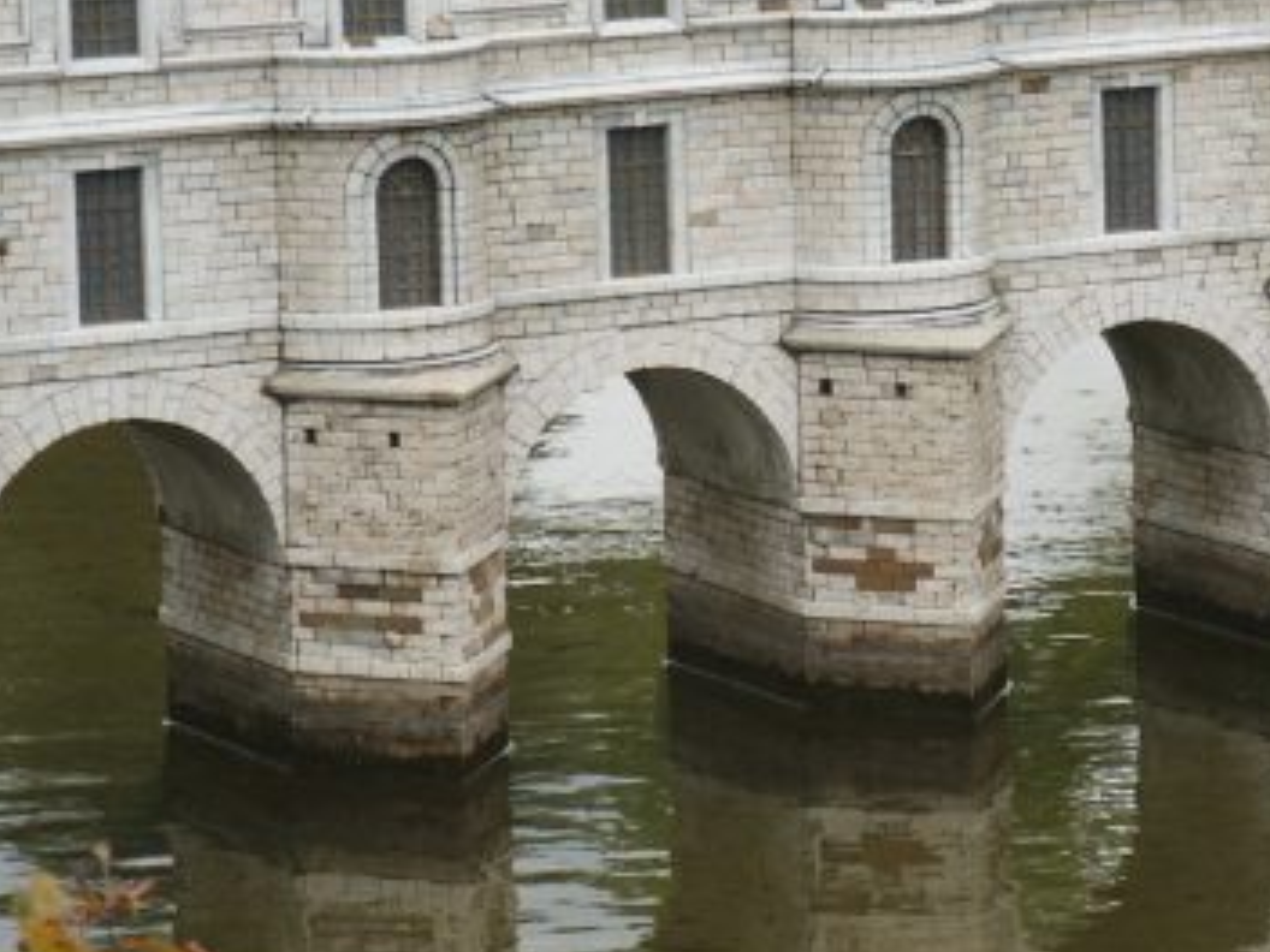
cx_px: 898
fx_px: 8512
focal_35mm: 232
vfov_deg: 6.4
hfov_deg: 8.5
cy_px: 364
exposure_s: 1/350
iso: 64
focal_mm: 27.61
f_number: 3.6
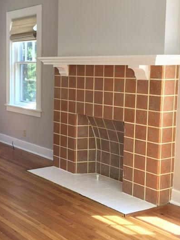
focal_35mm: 56
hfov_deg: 24.9
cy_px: 108
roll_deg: -0.6
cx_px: 0
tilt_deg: -6.7
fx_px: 388
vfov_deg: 34.3
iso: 32
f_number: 2.2
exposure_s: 1/30
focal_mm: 4.15
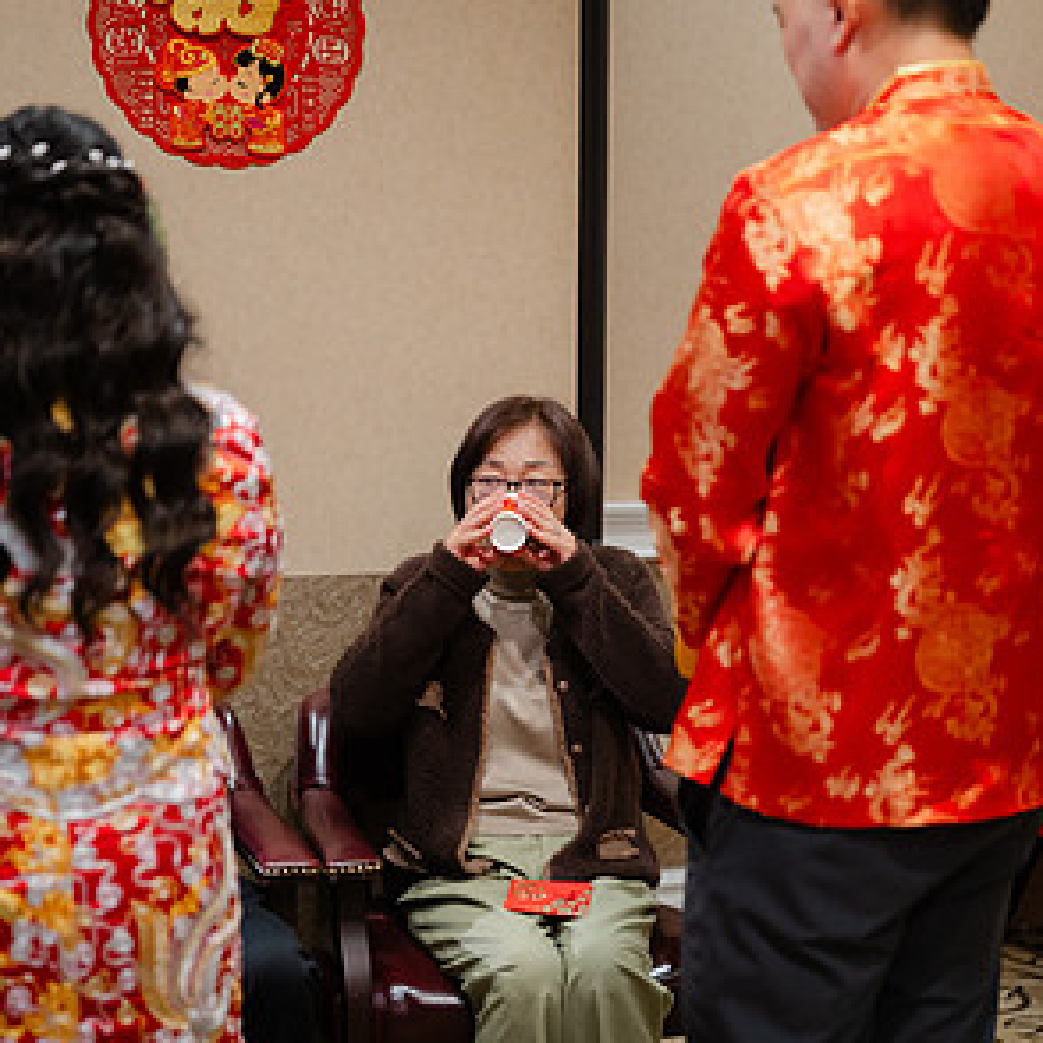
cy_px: 685
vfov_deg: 26.4
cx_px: 518
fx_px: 2216
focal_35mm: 65
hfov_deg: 26.5
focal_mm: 50
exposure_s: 1/125
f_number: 1.8
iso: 640
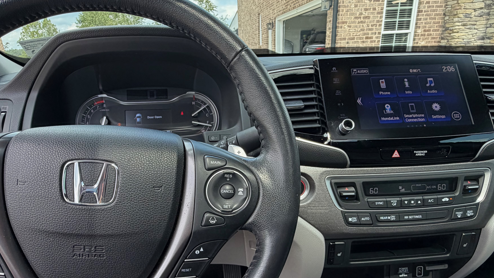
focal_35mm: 25
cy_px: 174
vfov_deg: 45.6
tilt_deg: -20.4
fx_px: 327
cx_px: 227
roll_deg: +3.4
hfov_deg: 73.9
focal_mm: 2.22
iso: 64
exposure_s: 1/218
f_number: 2.2
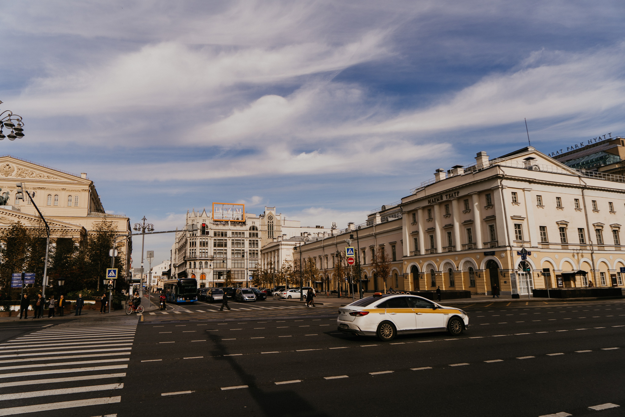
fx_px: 417
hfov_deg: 73.7
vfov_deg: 53.1
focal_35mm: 24
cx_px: 312
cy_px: 208
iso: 100
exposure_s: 1/800
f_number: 4
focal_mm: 24
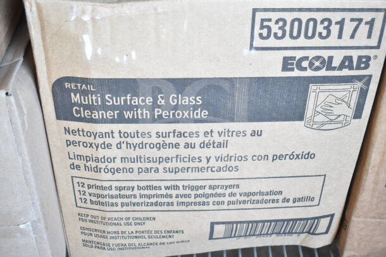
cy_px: 128
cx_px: 193
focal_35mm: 51
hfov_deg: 38.9
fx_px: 547
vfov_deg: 26.5
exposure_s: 1/60
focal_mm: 34
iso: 1600
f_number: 4.5
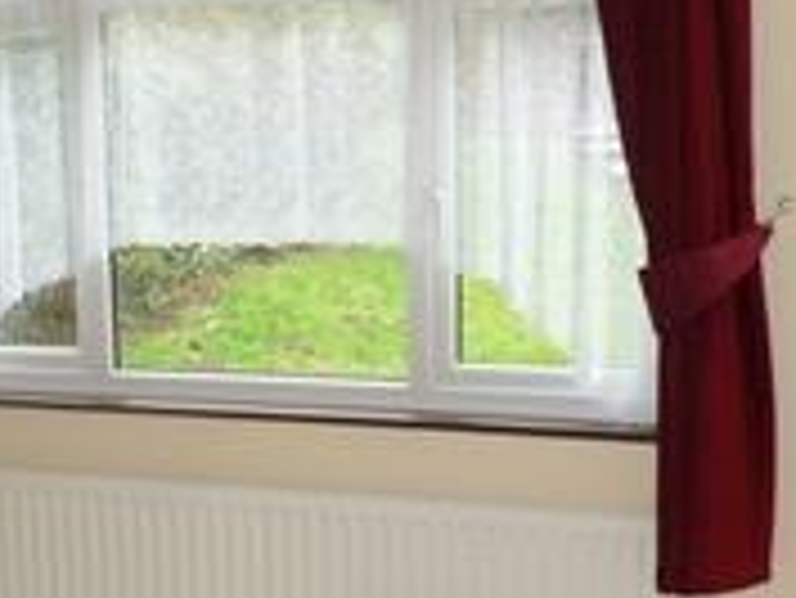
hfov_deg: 26.6
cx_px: 99
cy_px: 418
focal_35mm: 71
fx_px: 1634
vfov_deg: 20.6
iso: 250
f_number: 3.3
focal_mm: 5
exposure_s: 1/60
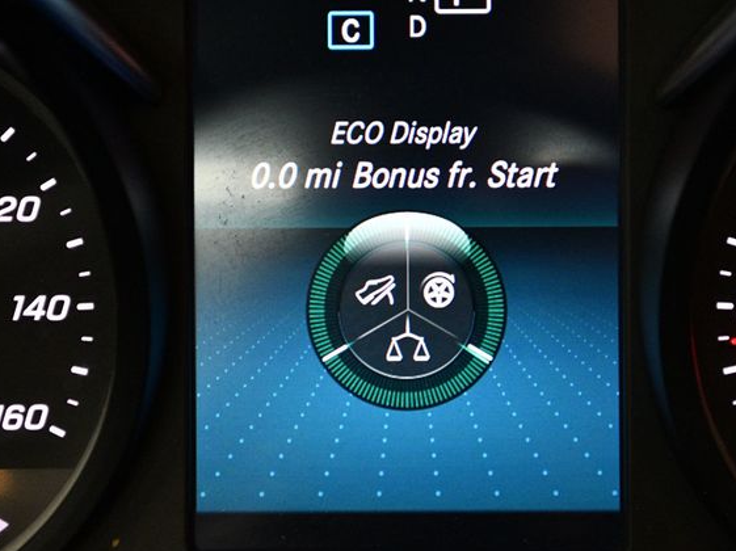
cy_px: 278
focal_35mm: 79
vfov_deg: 18.6
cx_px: 403
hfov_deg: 24.7
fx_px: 1679
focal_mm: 48
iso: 3600
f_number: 5.6
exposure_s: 1/60
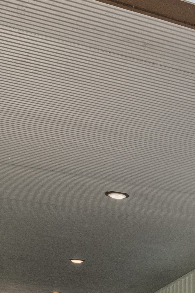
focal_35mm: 68
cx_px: 360
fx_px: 552
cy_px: 389
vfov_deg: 25.3
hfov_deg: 16.5
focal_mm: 8
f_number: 5.6
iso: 400
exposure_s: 1/200
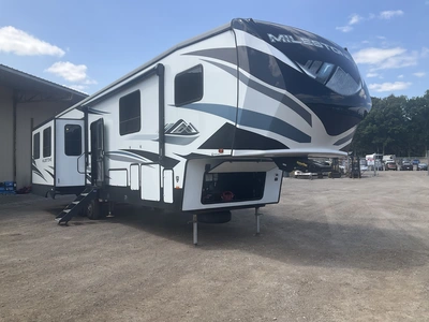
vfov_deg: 48.2
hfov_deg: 61.7
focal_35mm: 29
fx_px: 359
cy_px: 161
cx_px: 214
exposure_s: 1/1221
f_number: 1.8
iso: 25
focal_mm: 3
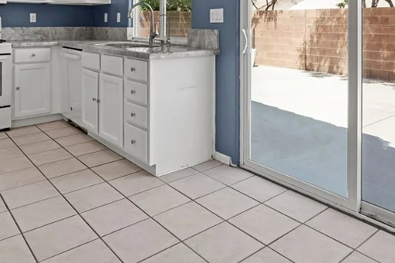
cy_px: 28
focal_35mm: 32
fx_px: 351
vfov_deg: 38.4
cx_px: 216
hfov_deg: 58.6
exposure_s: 1/3
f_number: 9
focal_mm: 16
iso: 200
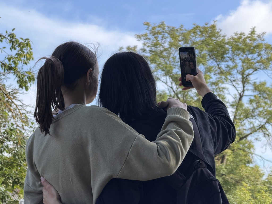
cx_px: 136
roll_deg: +1.3
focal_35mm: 100
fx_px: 786
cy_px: 102
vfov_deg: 14.8
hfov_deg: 19.6
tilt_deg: +8.5
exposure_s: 1/430
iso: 50
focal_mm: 16.89
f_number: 2.8
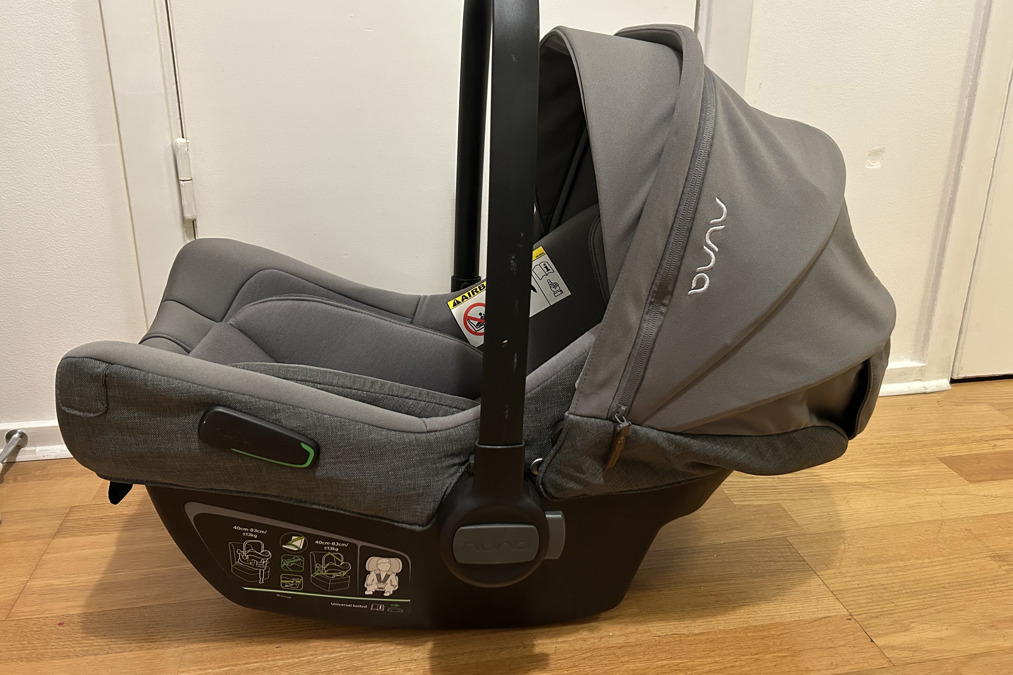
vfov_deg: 46.3
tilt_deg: -18.7
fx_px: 788
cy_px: 293
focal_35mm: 28
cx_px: 515
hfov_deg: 65.5
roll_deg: -0.2
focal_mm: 5.7
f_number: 1.5
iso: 400
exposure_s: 1/50
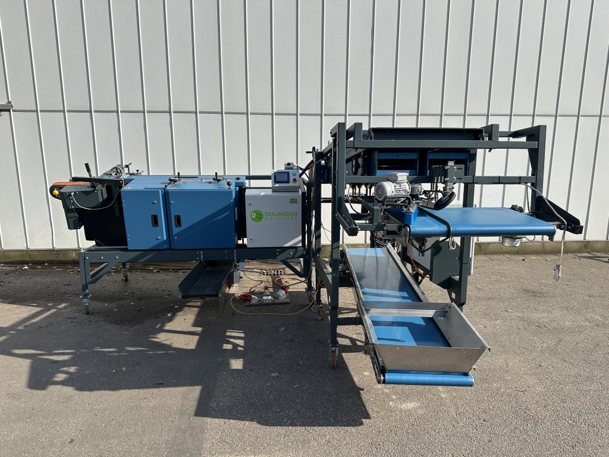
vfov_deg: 56.8
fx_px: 422
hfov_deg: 71.6
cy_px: 228
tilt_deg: -12.5
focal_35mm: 24
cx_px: 304
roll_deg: -0.1
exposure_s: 1/4016
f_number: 1.78
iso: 80
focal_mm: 6.86
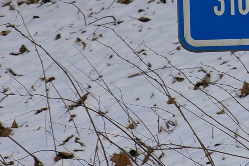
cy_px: -59
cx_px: 358
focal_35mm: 976
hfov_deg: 2.1
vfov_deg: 1.4
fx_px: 6744
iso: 400
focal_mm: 210
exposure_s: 1/125
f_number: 9.5
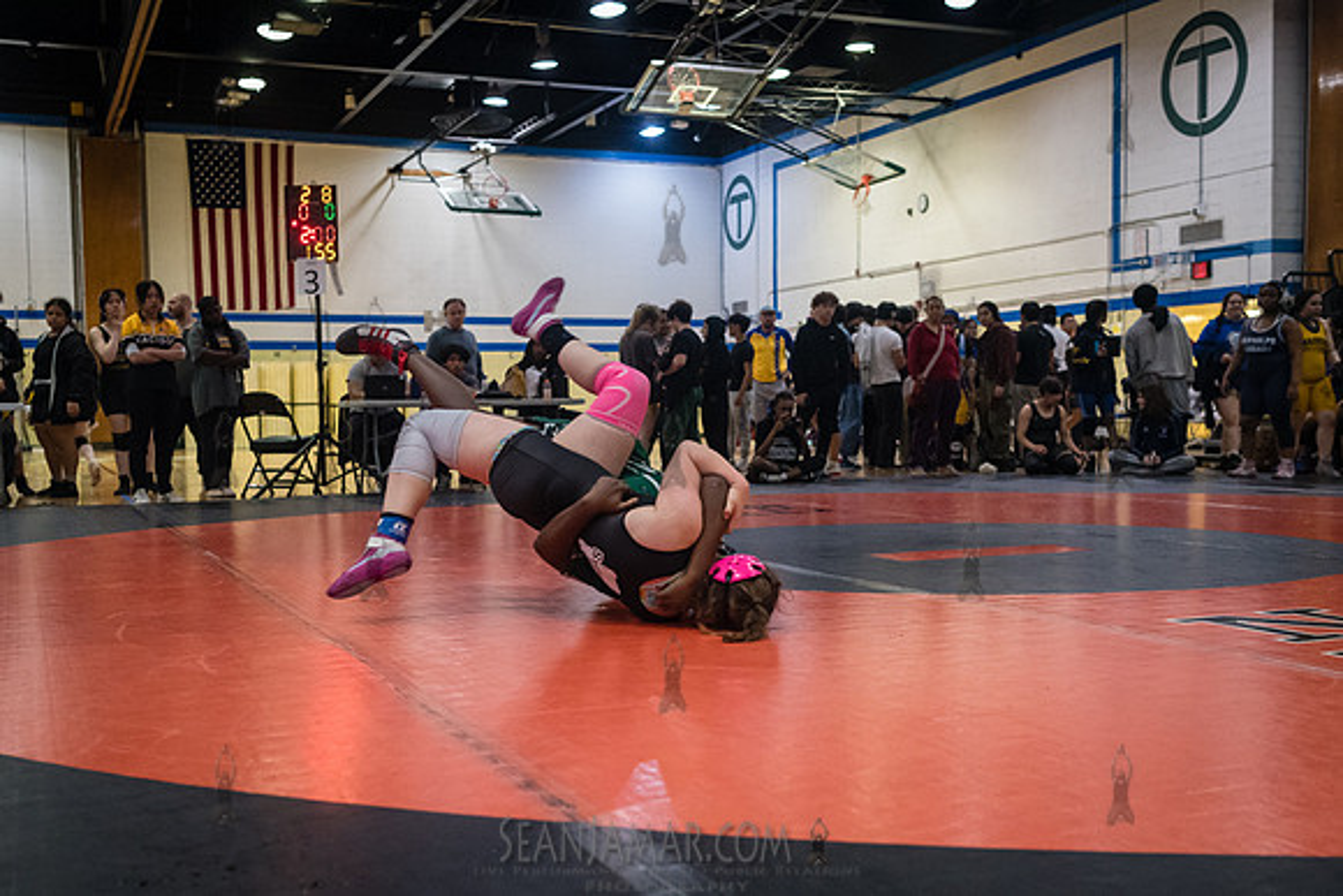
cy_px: 492
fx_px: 1494
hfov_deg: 48.4
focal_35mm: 40
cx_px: 666
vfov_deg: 33.4
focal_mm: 35
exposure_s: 1/500
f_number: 3.2
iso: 5000
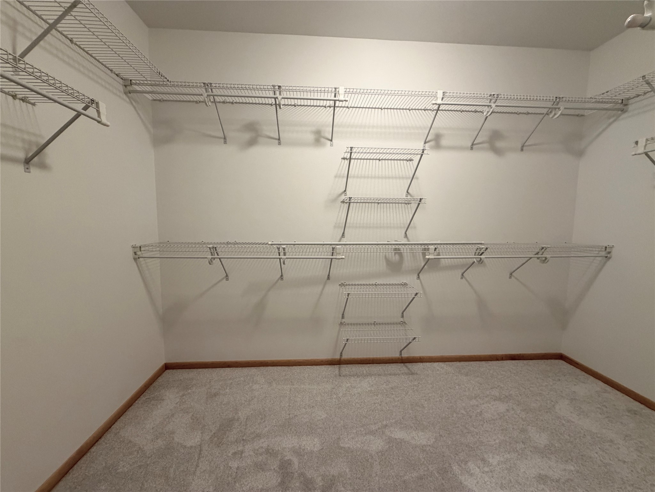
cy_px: 246
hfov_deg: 102.1
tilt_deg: -6.2
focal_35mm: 14
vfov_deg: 85.7
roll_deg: -0.1
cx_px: 328
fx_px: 265
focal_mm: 2.22
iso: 320
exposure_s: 1/120
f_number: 2.2
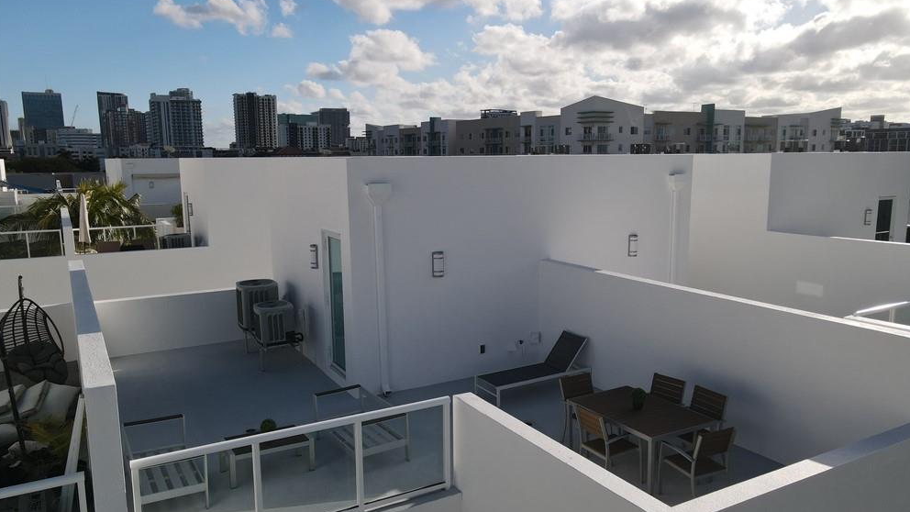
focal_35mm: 27
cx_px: 463
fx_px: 651
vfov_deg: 42.9
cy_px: 273
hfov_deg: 69.9
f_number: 2.8
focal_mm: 4.5
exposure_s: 1/640
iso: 110
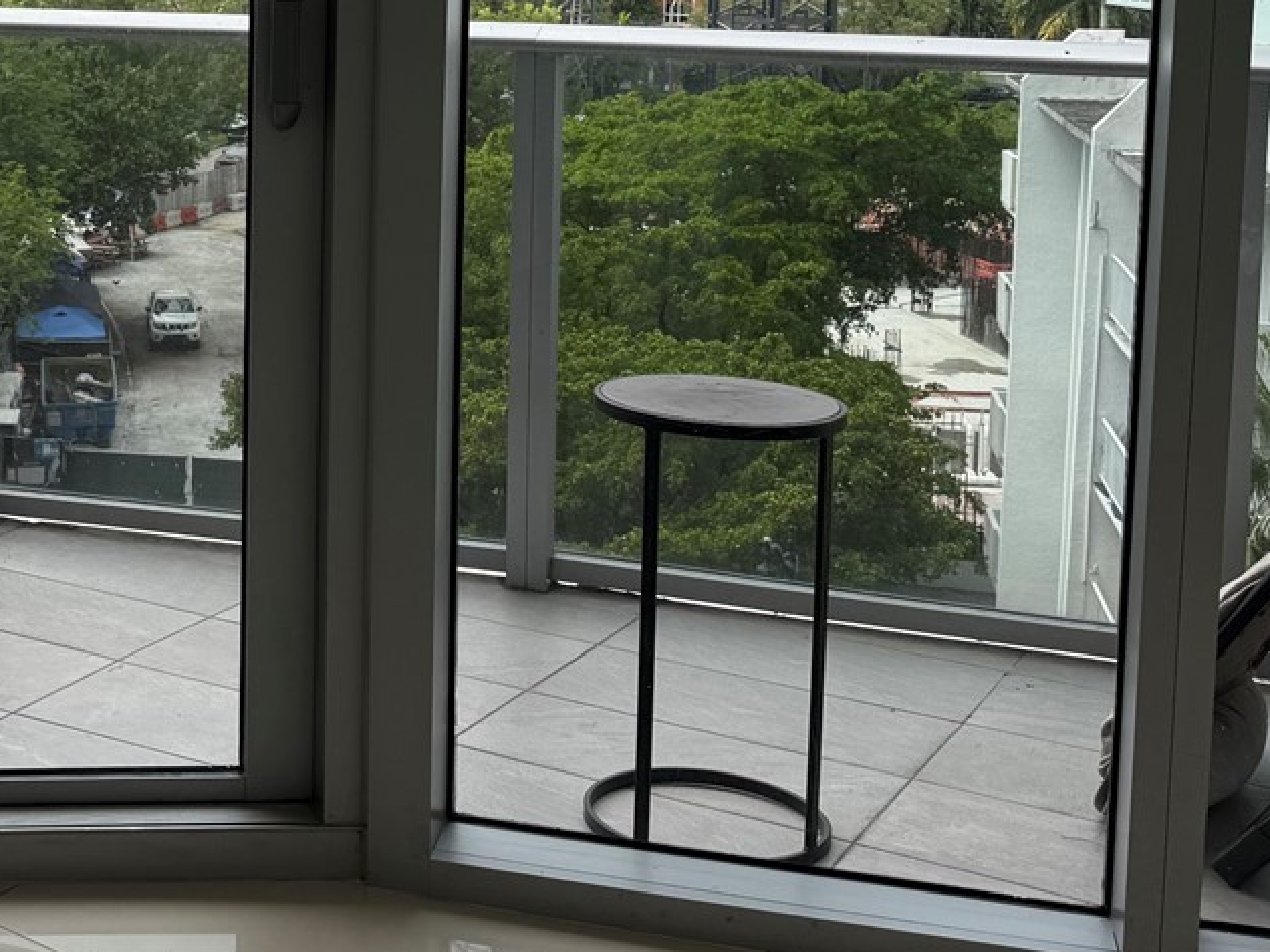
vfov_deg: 23.3
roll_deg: -0.5
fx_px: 2237
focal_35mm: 61
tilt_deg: -5.2
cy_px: 79
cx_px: 34
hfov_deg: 29.8
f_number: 1.78
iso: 80
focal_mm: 6.76
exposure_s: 1/772
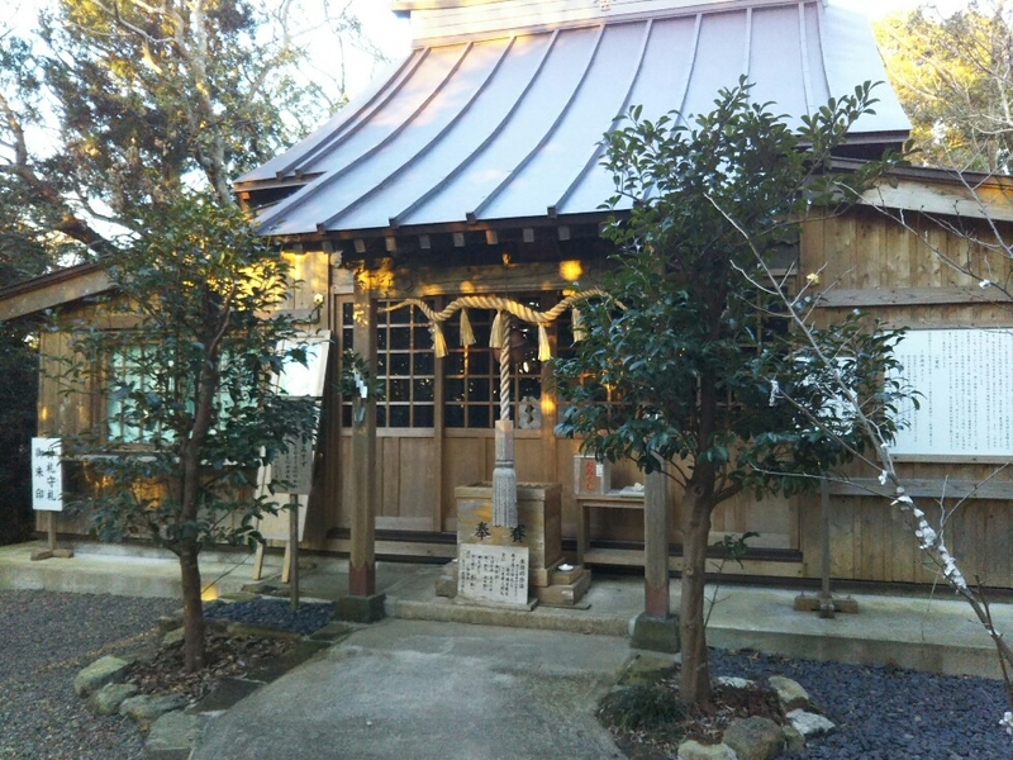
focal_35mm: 30
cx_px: 506
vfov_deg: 46.8
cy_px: 380
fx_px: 878
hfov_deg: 60.0
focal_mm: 4
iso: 200
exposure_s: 1/120
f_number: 2.2
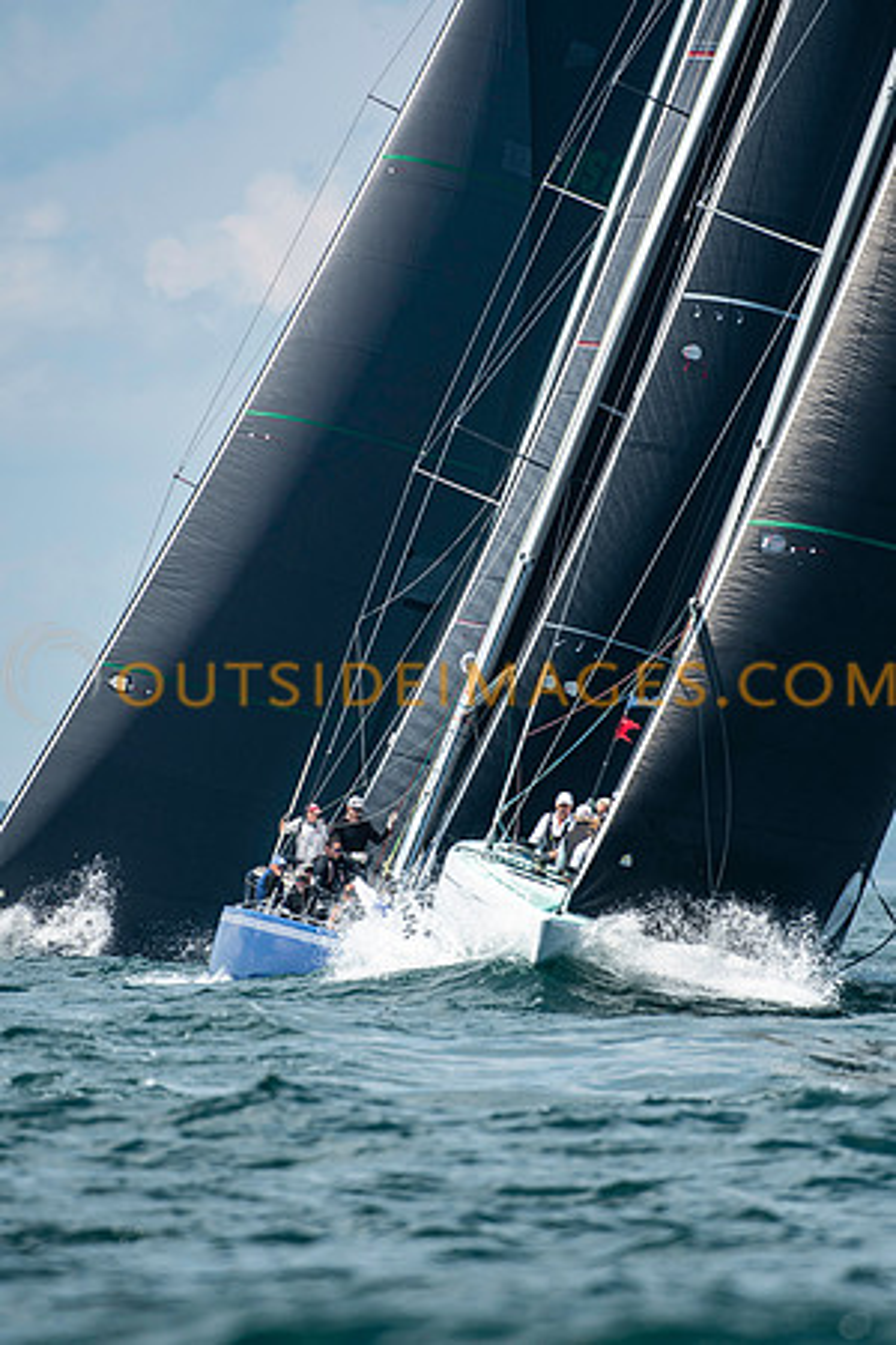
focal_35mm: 600
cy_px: 672
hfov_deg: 2.3
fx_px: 22398
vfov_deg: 3.4
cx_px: 448
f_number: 5.6
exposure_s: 1/1600
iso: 400
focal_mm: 400
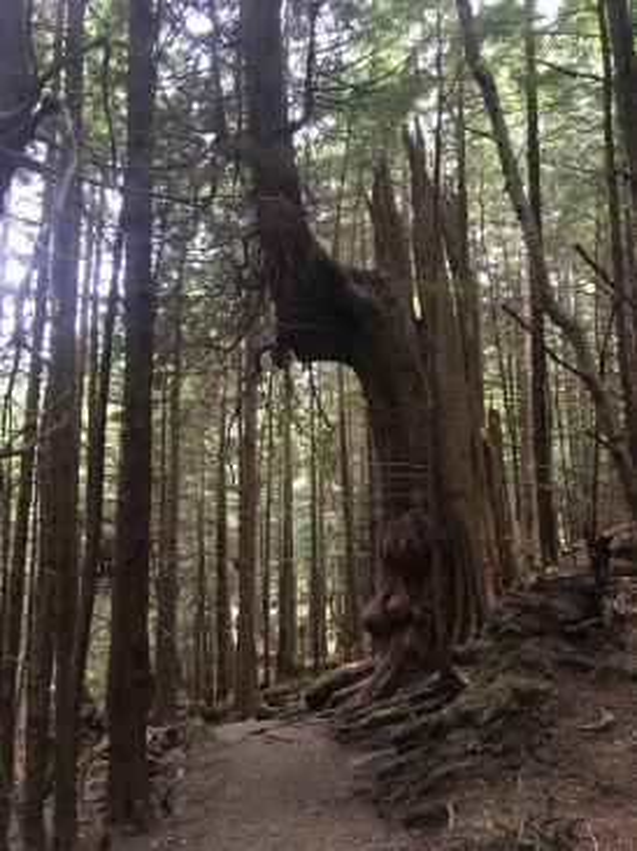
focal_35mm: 29
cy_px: 426
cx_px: 318
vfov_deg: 61.7
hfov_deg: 48.2
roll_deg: -0.6
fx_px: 712
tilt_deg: +8.7
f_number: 2.2
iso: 160
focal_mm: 4.15
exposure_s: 1/30
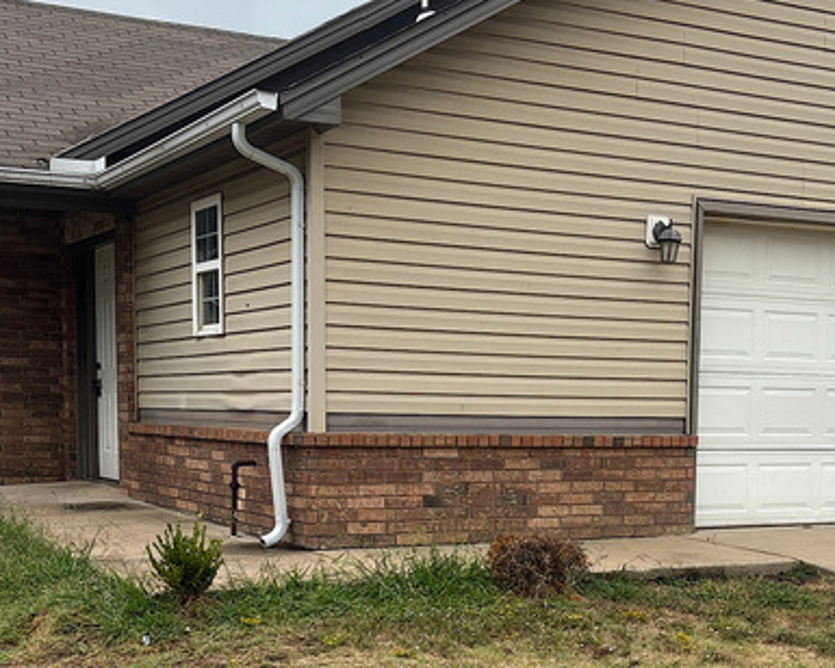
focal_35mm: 44
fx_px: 1087
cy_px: 278
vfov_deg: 34.1
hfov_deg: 41.6
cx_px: 545
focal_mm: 5.96
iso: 50
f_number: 1.6
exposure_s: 1/1751
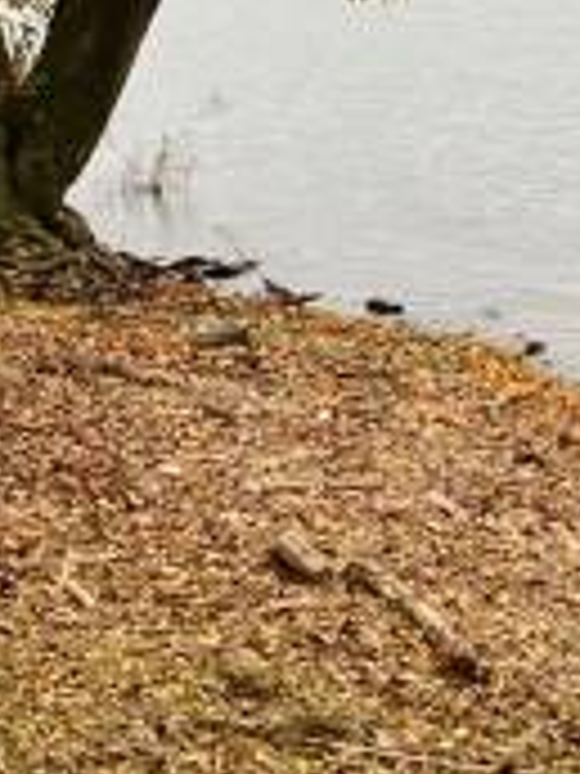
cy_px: -148
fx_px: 2793
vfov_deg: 15.2
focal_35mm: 125
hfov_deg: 11.8
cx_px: 558
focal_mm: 3.99
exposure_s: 1/121
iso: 40
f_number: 1.8
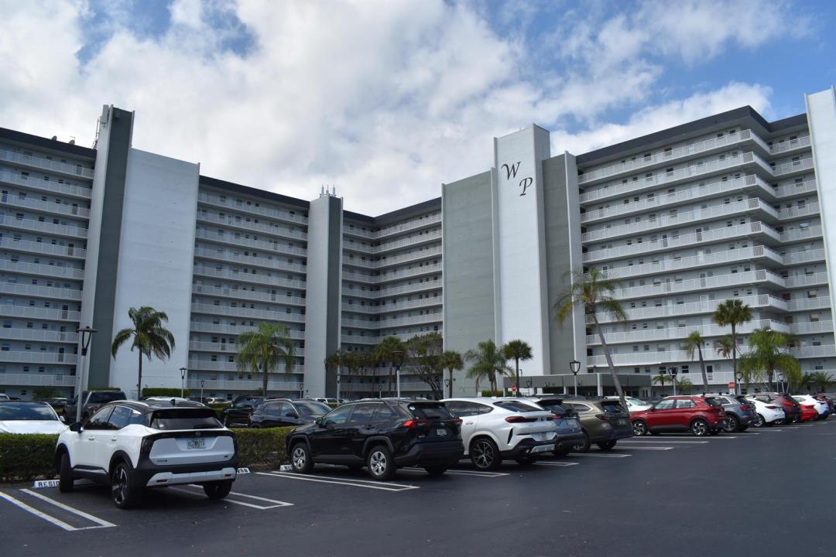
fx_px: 627
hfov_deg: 67.4
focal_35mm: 27
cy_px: 278
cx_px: 418
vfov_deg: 47.9
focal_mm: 18
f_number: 9
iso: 100
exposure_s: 1/320
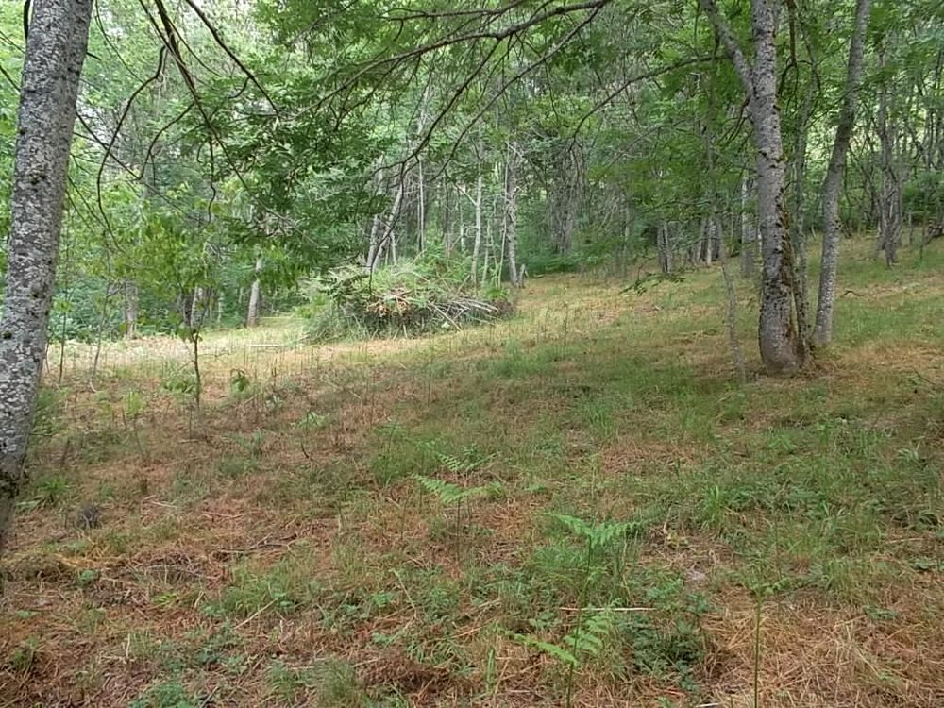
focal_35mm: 28
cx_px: 472
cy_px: 354
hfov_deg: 63.4
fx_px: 764
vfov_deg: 49.7
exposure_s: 1/80
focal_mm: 4.1
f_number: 3.3
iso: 80
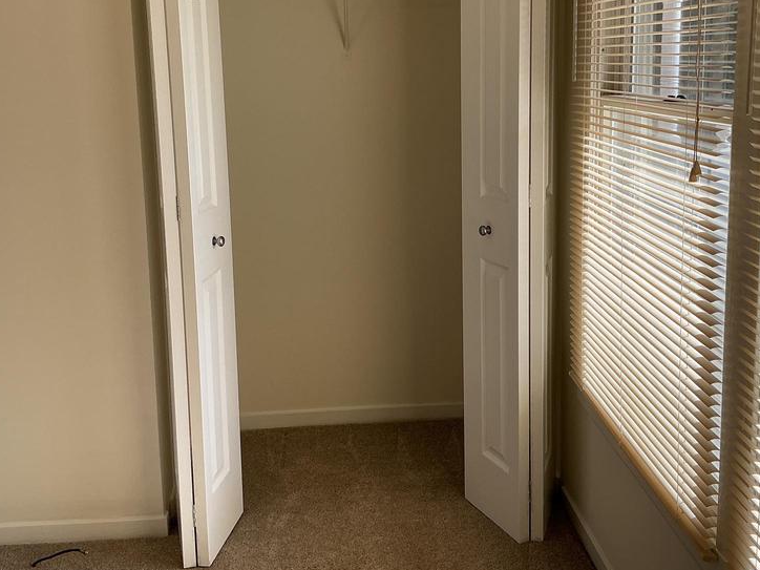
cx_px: 394
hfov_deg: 45.8
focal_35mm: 41
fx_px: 900
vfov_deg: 34.9
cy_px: 199
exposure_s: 1/203
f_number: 1.8
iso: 25
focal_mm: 3
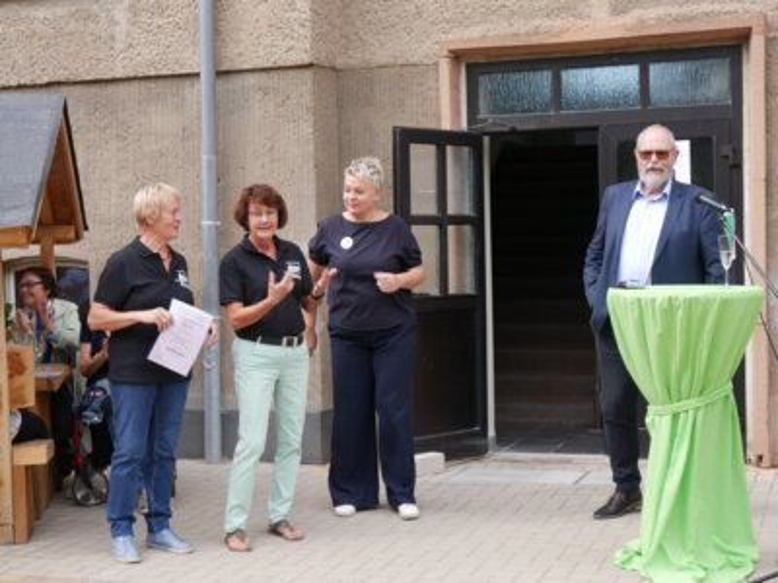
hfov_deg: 31.2
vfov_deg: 23.7
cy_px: 292
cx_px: 389
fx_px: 1393
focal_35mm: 62
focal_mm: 31
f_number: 6.3
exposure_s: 1/160
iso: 200
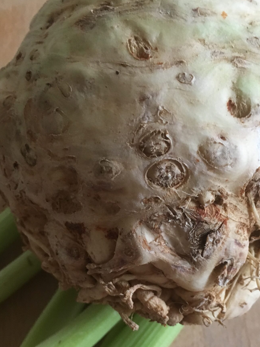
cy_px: 216
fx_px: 431
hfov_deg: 33.6
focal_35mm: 43
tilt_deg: -67.2
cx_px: 143
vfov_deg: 43.5
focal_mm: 4.15
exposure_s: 1/20
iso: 200
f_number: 2.2
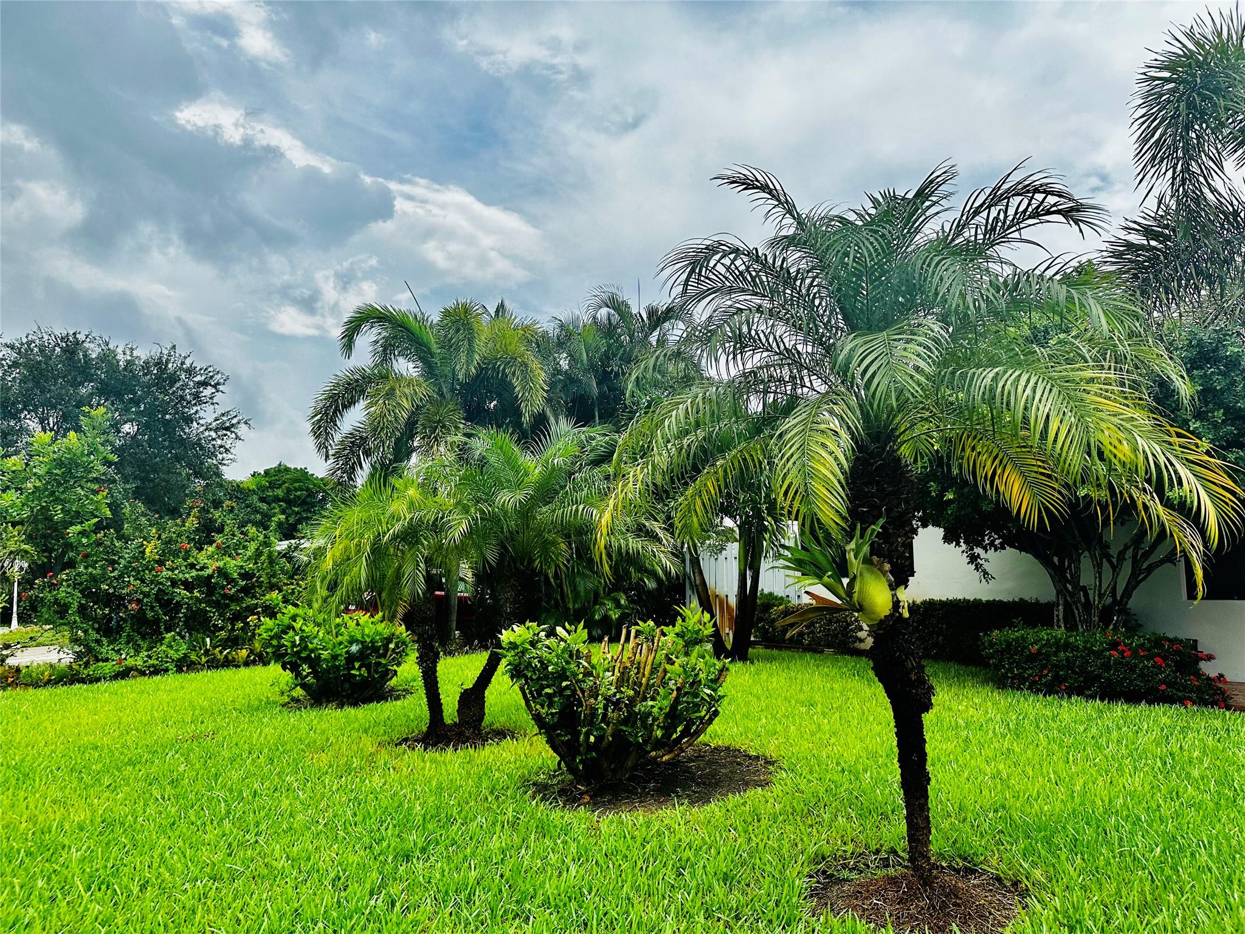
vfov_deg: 56.8
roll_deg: -0.7
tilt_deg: +11.0
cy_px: 467
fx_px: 863
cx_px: 622
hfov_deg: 71.6
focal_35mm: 24
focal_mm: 6.86
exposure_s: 1/6211
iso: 80
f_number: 1.78
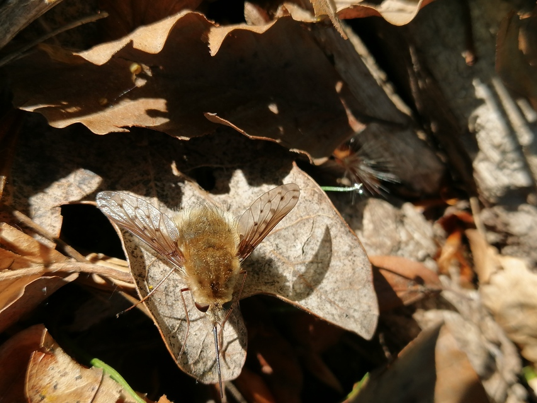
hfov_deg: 42.9
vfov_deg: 32.9
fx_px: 683
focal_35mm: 44
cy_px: 202
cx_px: 268
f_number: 1.8
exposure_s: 1/704
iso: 50
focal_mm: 3.95
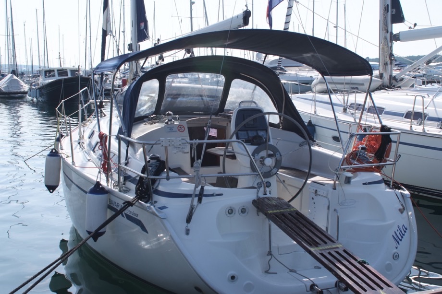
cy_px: 147
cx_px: 221
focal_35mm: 51
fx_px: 626
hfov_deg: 38.9
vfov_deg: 26.5
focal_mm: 34
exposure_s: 1/114
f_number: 11
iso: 100
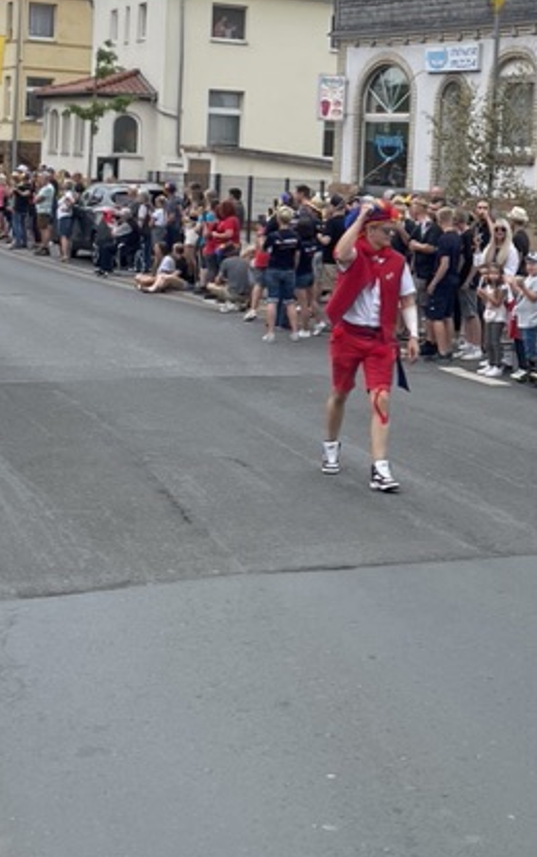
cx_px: 511
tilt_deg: -1.2
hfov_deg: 18.8
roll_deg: -3.9
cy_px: 204
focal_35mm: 68
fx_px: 1590
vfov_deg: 29.7
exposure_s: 1/2092
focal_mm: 4.2
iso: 32
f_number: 1.6
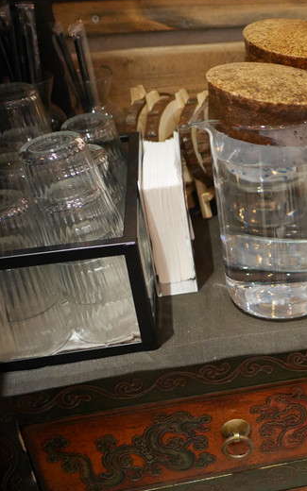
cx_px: 379
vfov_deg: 36.9
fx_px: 736
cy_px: 244
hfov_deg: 21.7
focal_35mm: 55
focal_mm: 15
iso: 1600
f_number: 1.7
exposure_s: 1/60
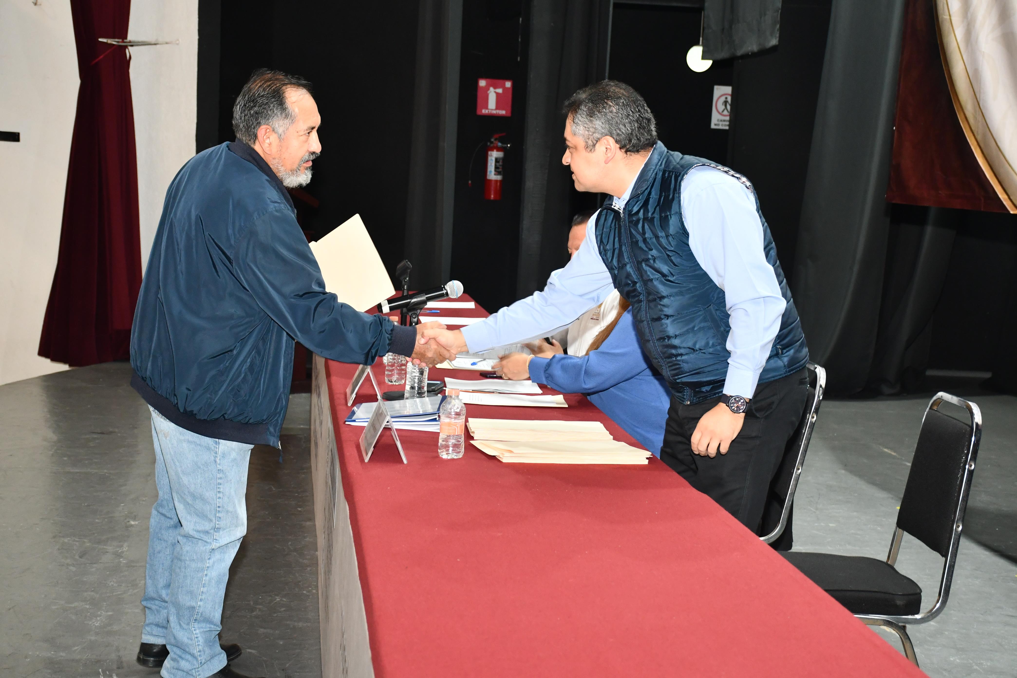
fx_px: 1610
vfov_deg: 23.8
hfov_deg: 35.1
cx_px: 508
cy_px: 339
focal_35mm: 57
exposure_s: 1/40
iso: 1400
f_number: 5
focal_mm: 38
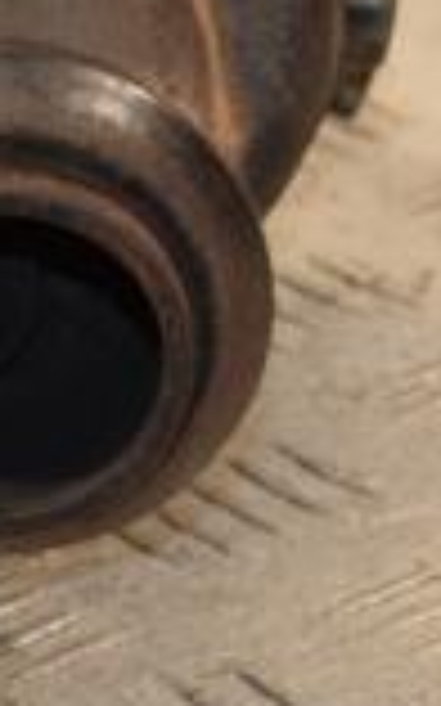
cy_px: 180
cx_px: 32
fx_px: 5640
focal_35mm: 293
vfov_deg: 7.2
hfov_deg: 4.5
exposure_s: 1/200
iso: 800
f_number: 5
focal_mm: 50
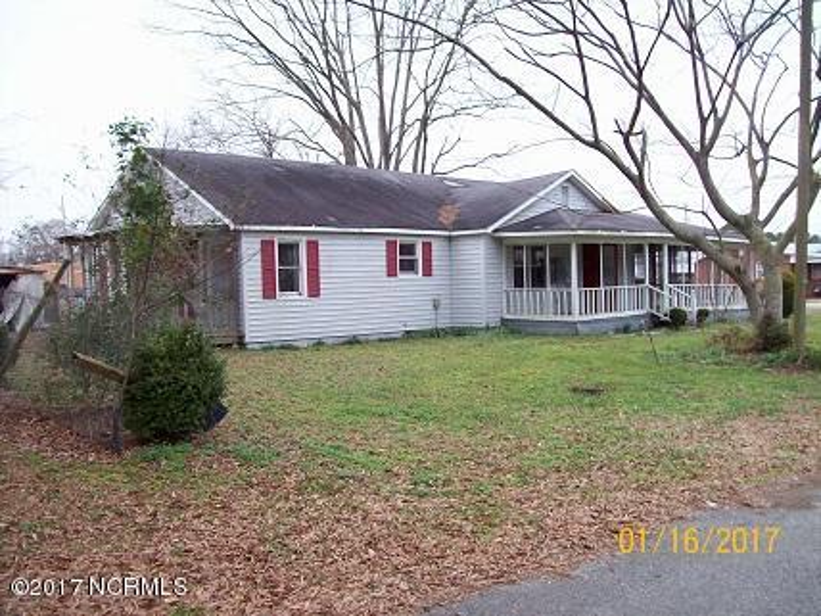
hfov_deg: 51.4
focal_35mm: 36
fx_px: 854
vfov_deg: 39.7
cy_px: 308
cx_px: 410
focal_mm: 6
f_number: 2.7
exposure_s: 1/91.7
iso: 80
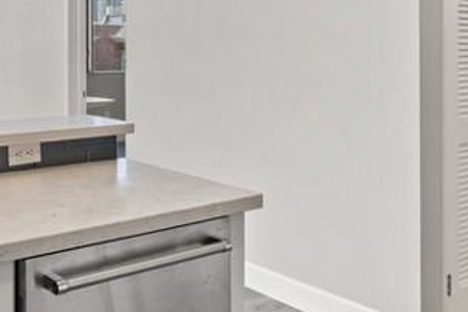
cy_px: 35
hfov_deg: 43.0
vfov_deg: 29.3
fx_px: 572
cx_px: 111
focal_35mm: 44
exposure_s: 1/2
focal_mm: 13
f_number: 8
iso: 100
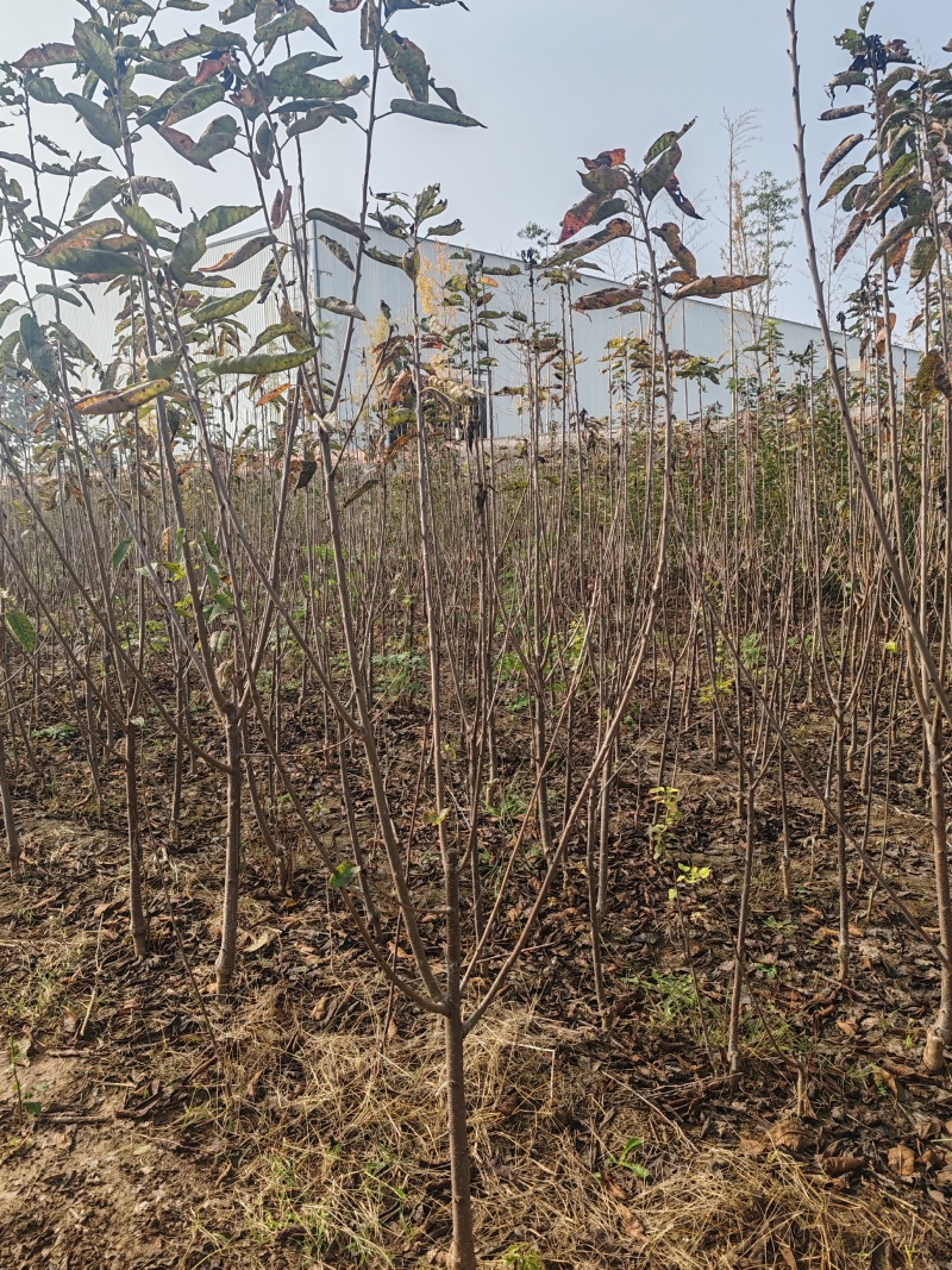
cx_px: 476
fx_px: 990
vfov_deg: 65.3
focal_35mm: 27
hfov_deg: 51.3
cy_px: 635
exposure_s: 1/870
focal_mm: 6.12
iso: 50
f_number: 1.9
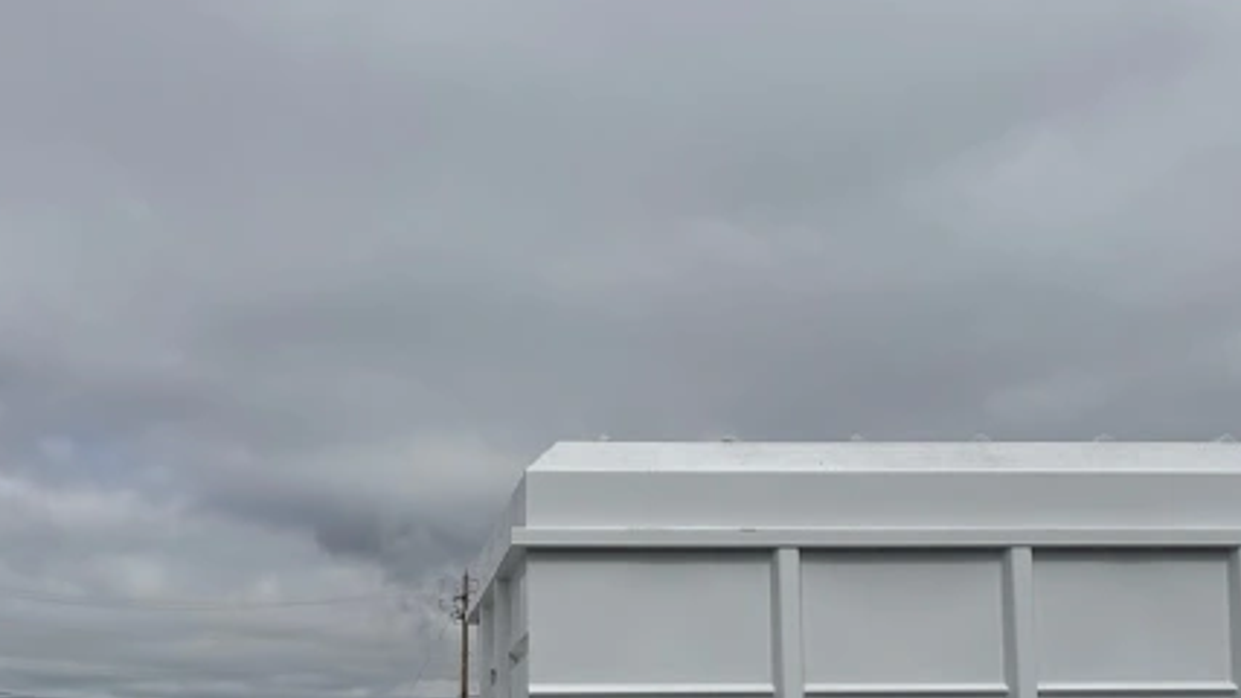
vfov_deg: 23.4
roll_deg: -1.1
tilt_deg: +3.1
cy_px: 698
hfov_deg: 42.0
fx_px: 1612
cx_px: 512
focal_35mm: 49
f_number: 1.78
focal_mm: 6.76
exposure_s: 1/9009
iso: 80
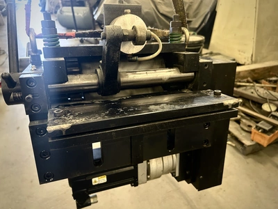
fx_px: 209
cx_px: 139
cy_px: 104
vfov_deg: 53.1
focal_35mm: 26
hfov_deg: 67.3
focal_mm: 5.7
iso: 500
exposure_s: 1/60
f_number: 1.5
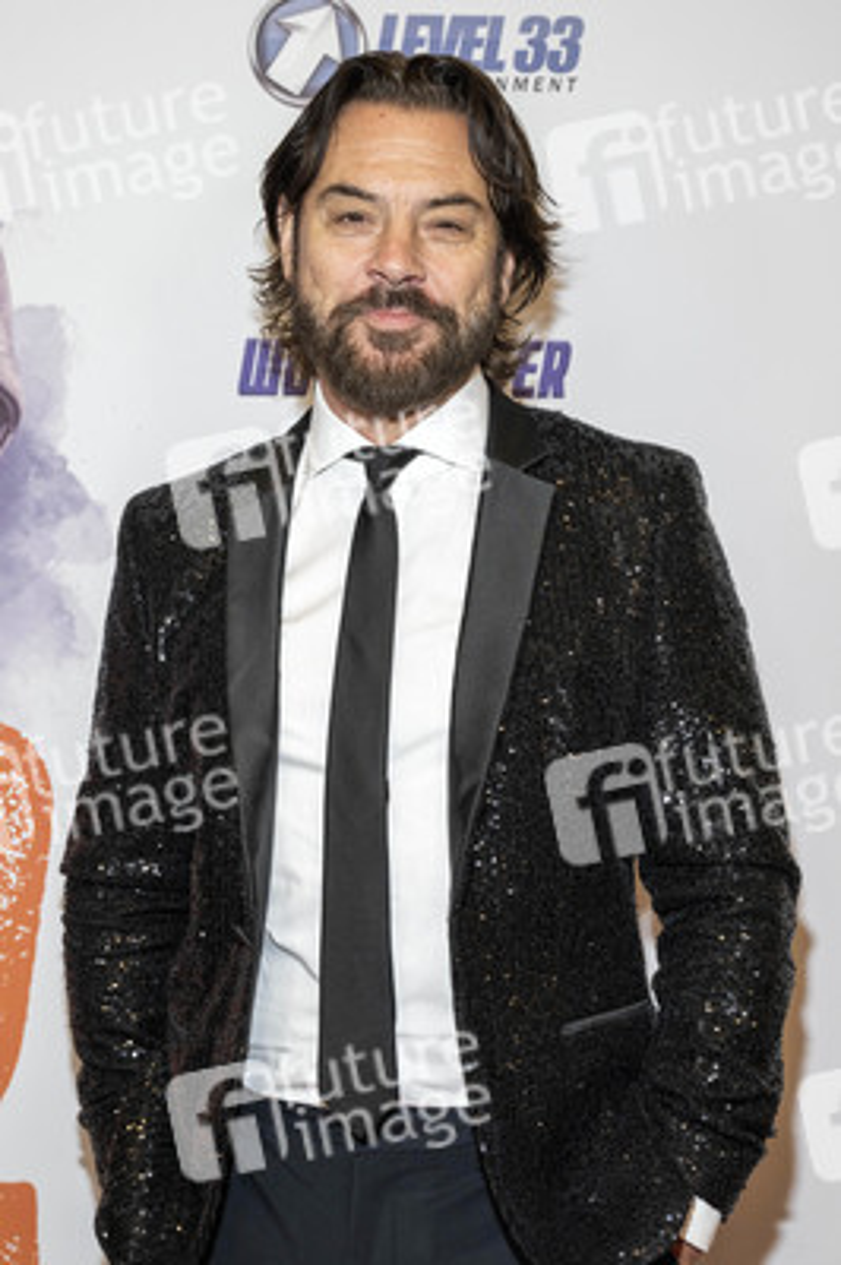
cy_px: 632
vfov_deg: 38.9
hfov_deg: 26.4
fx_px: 1790
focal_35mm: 51
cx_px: 420
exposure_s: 1/200
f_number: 5.6
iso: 800
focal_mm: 51
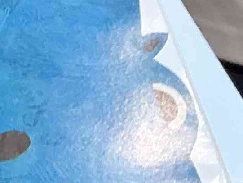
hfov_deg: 7.9
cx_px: -479
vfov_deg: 6.8
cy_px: -82
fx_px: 1517
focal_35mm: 216
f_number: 1.8
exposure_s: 1/120
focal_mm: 3
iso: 64
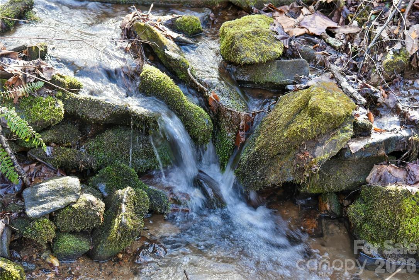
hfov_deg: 28.8
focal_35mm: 70
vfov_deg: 19.5
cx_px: 210
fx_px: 815
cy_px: 140
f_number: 4
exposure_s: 1/50
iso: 800
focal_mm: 70
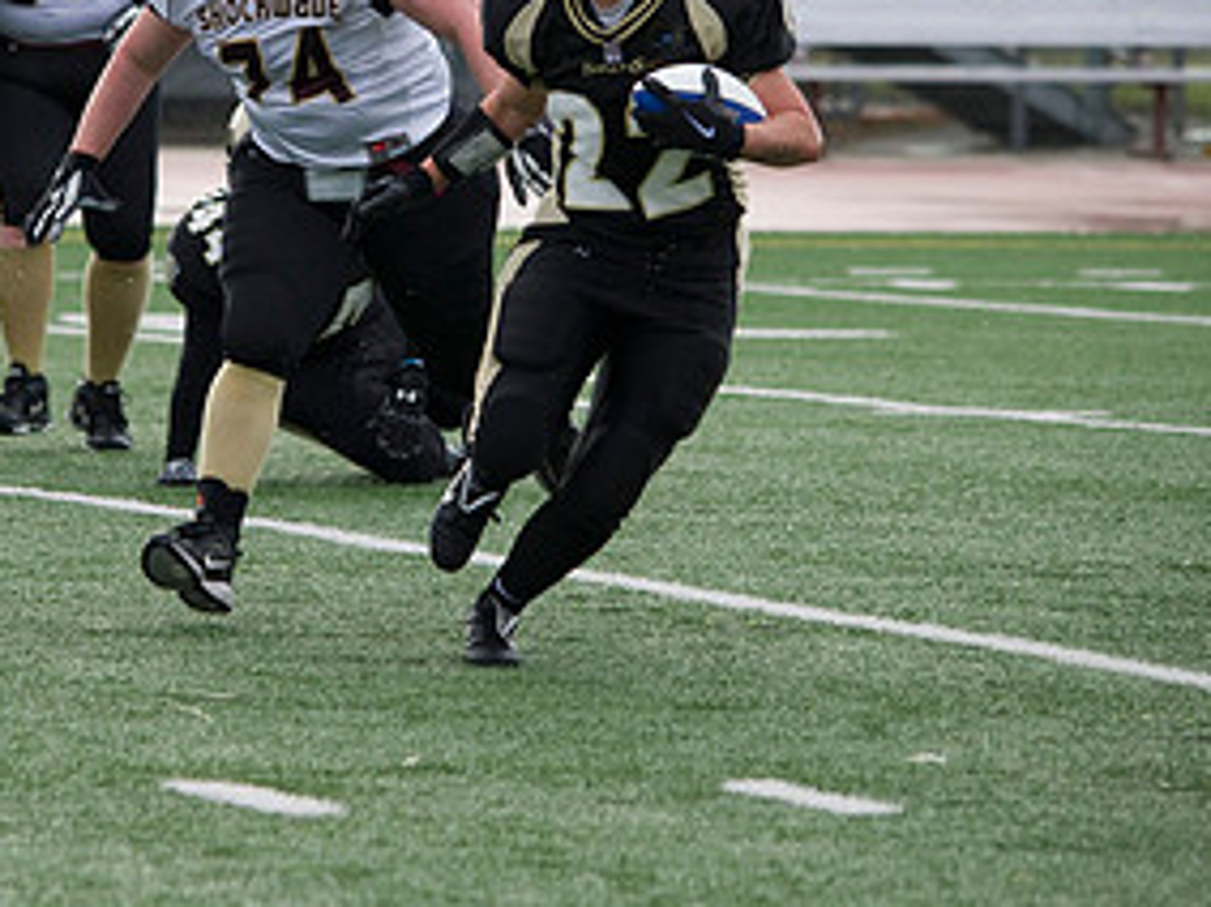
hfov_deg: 4.0
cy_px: 167
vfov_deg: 3.0
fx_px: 17205
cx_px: 210
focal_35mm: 492
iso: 1100
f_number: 5.6
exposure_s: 1/1000
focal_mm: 250
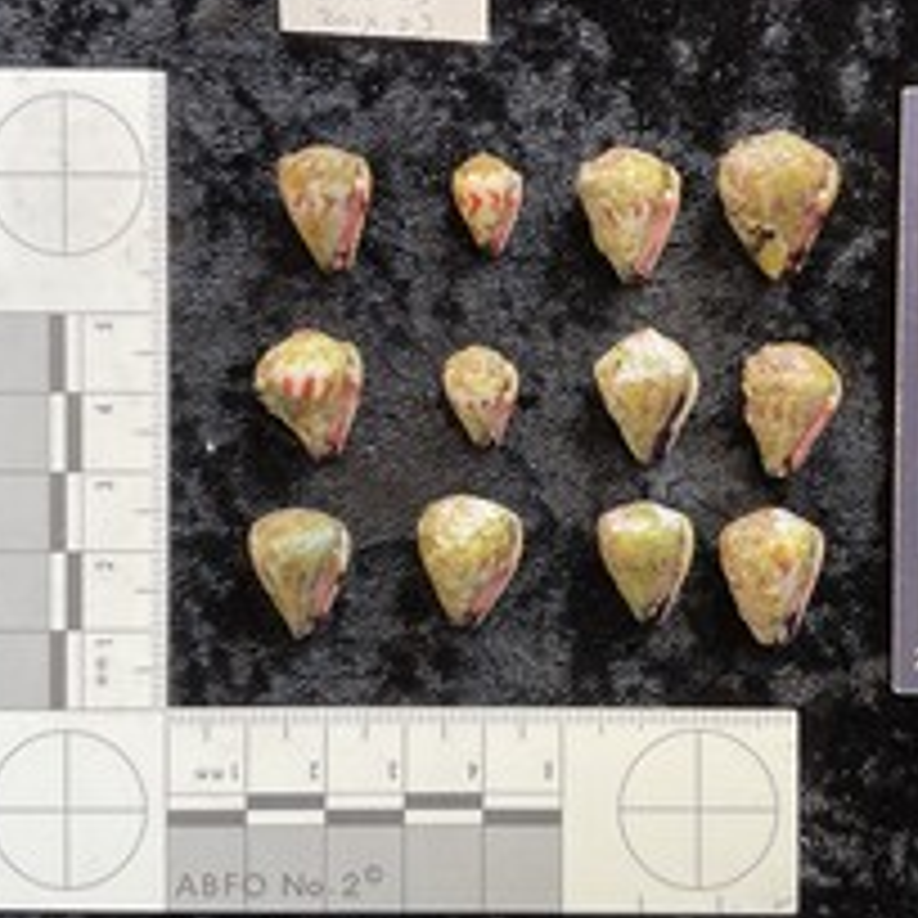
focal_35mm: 44
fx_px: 1320
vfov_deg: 38.3
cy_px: 430
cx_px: 540
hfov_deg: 38.2
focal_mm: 3
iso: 50
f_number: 1.8
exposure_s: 1/50
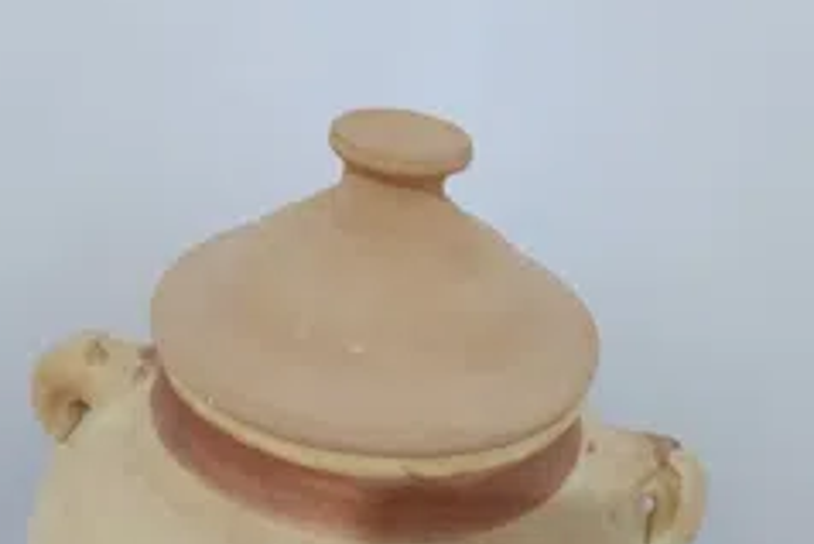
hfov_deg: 48.3
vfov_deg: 29.6
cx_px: 349
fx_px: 905
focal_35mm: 40
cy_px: 623
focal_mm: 6.11
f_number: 1.7
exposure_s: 1/25
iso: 2000
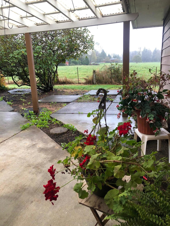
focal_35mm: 28
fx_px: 183
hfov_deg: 49.7
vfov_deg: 63.4
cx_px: 85
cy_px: 113
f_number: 1.8
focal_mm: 4
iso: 25
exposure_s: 1/40
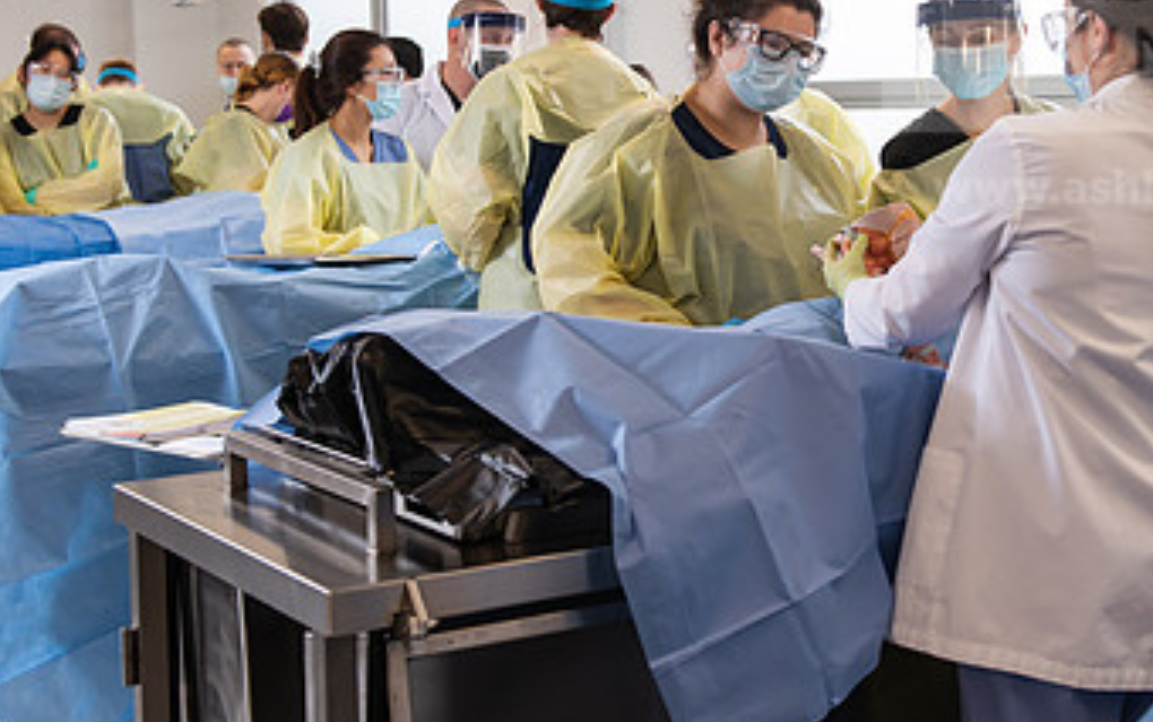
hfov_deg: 30.8
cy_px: 259
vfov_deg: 19.7
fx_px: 2075
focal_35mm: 66
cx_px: 780
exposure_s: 1/200
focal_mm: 38
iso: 500
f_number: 4
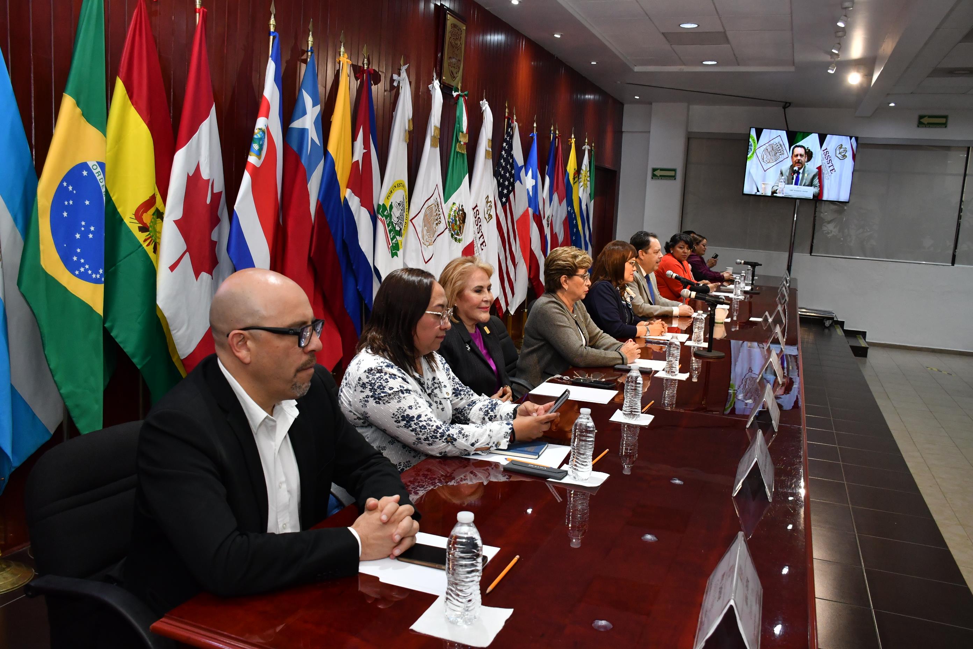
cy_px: 324
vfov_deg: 47.9
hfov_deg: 67.4
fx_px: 730
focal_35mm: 27
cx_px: 486
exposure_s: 1/100
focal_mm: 18
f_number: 5.6
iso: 1250
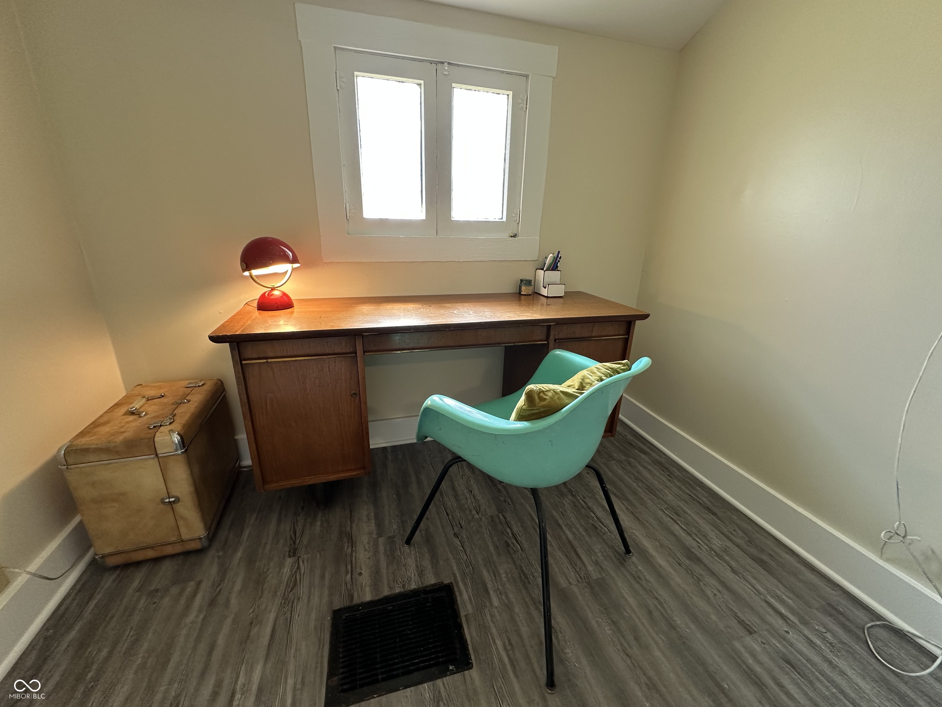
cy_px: 354
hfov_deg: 102.1
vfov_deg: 85.7
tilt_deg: -18.7
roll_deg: -1.7
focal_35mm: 14
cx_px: 471
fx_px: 381
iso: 160
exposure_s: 1/60
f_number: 2.2
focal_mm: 2.22
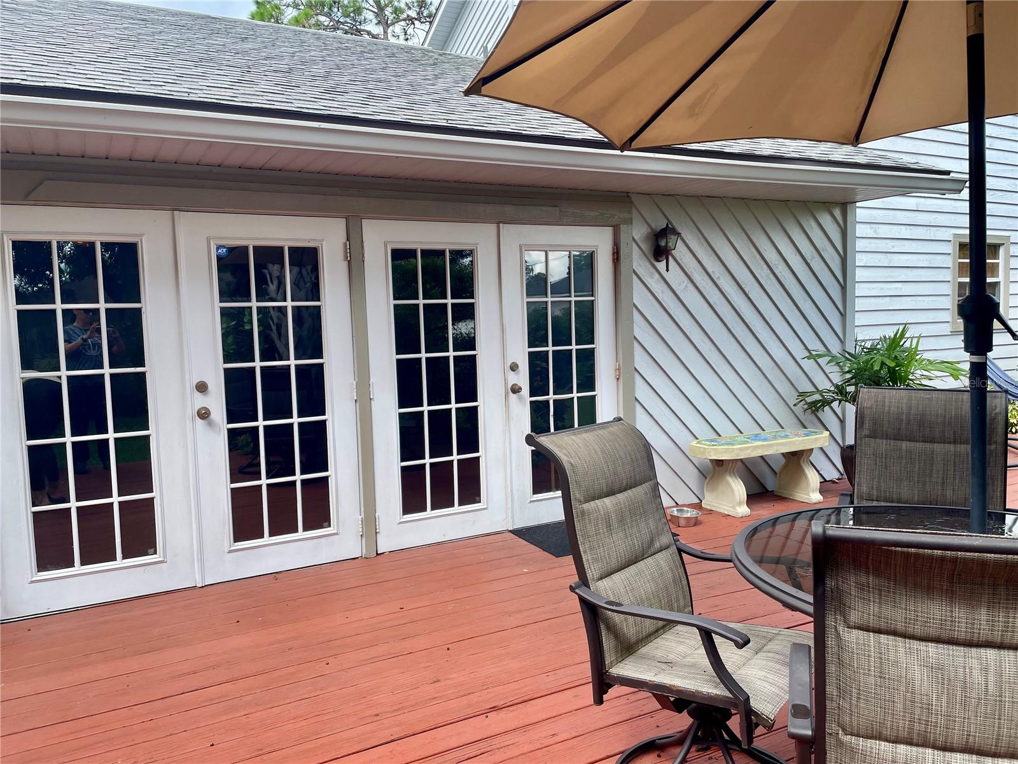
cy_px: 382
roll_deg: +1.7
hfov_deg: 67.3
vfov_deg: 53.1
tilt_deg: -4.6
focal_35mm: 26
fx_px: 765
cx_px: 509
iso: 32
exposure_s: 1/1082
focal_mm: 4.2
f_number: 1.6
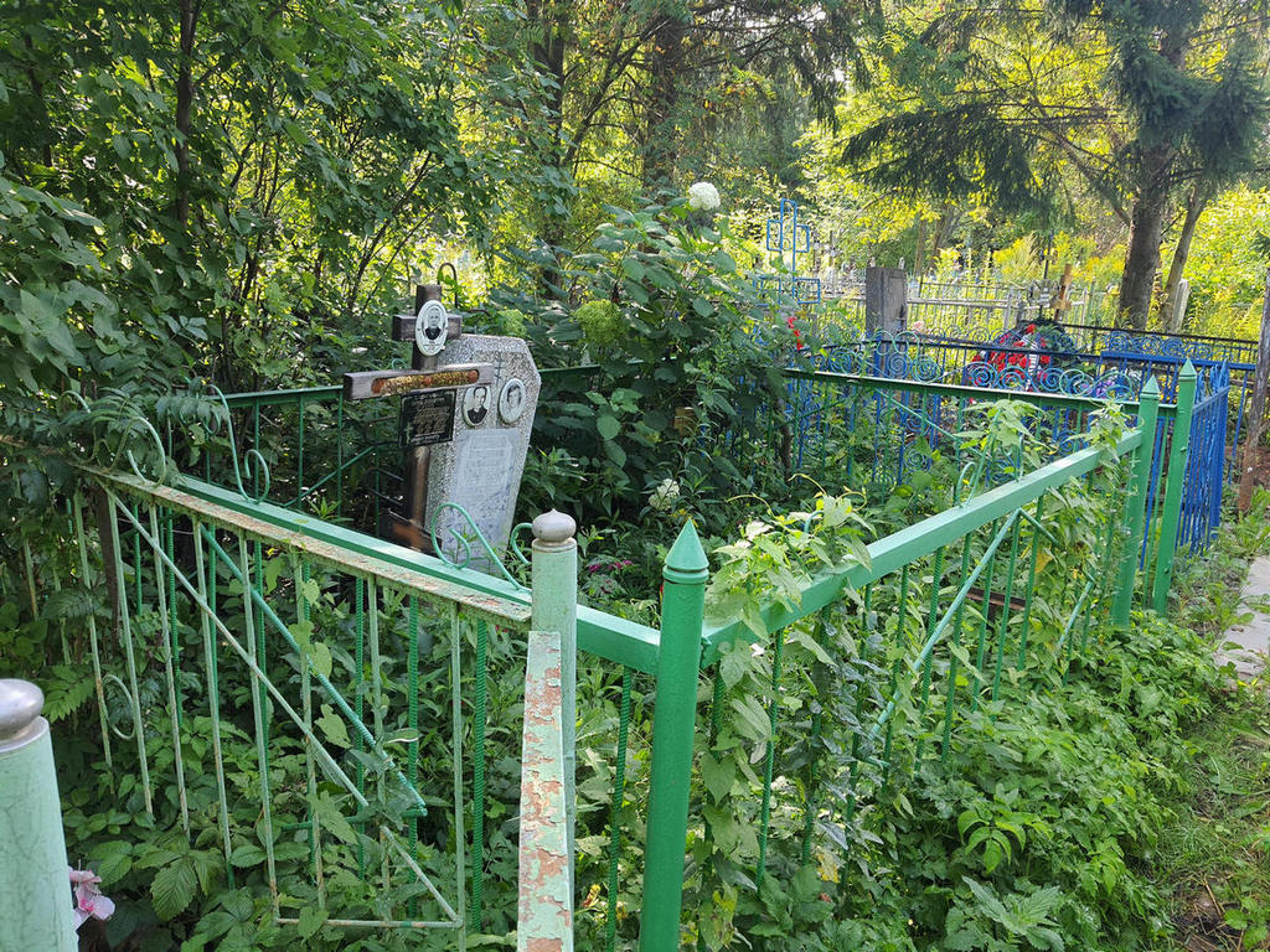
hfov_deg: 67.3
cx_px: 635
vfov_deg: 53.1
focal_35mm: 26
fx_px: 954
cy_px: 476
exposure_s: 1/170
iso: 50
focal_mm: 4.32
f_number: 1.7
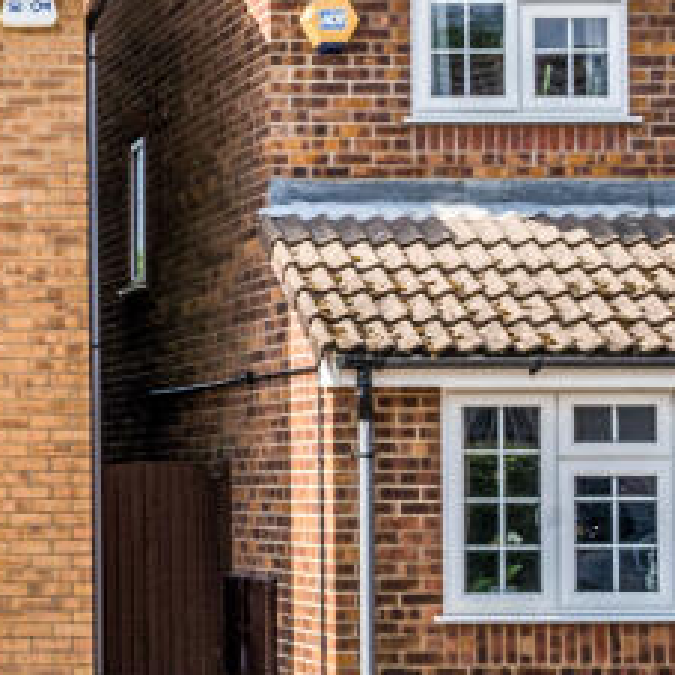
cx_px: -473
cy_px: 391
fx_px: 2956
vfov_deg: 13.0
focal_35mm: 134
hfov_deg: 12.1
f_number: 11
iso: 250
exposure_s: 1/320
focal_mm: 35
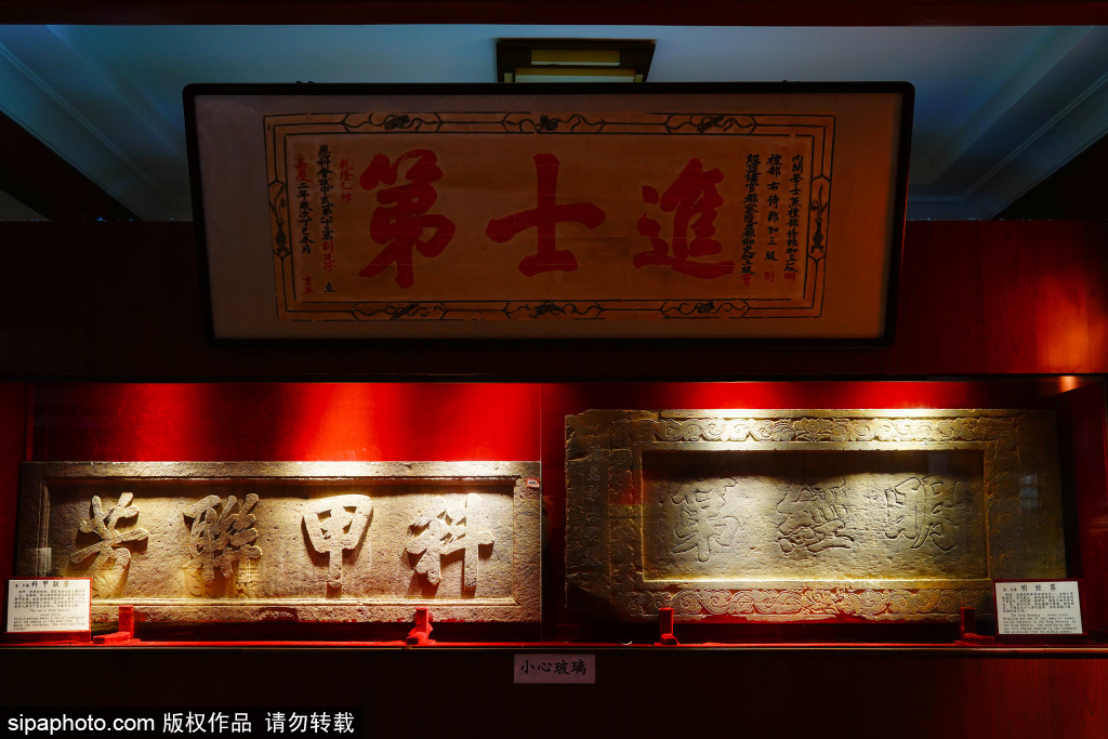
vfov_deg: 33.4
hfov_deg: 48.5
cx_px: 554
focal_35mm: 40
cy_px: 370
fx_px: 1231
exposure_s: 1/50
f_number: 4
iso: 1000
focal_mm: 40
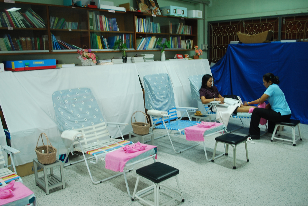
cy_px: 103
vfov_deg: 40.1
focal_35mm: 33
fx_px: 283
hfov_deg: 57.2
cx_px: 154
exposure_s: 1/10
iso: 200
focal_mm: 22
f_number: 4.5
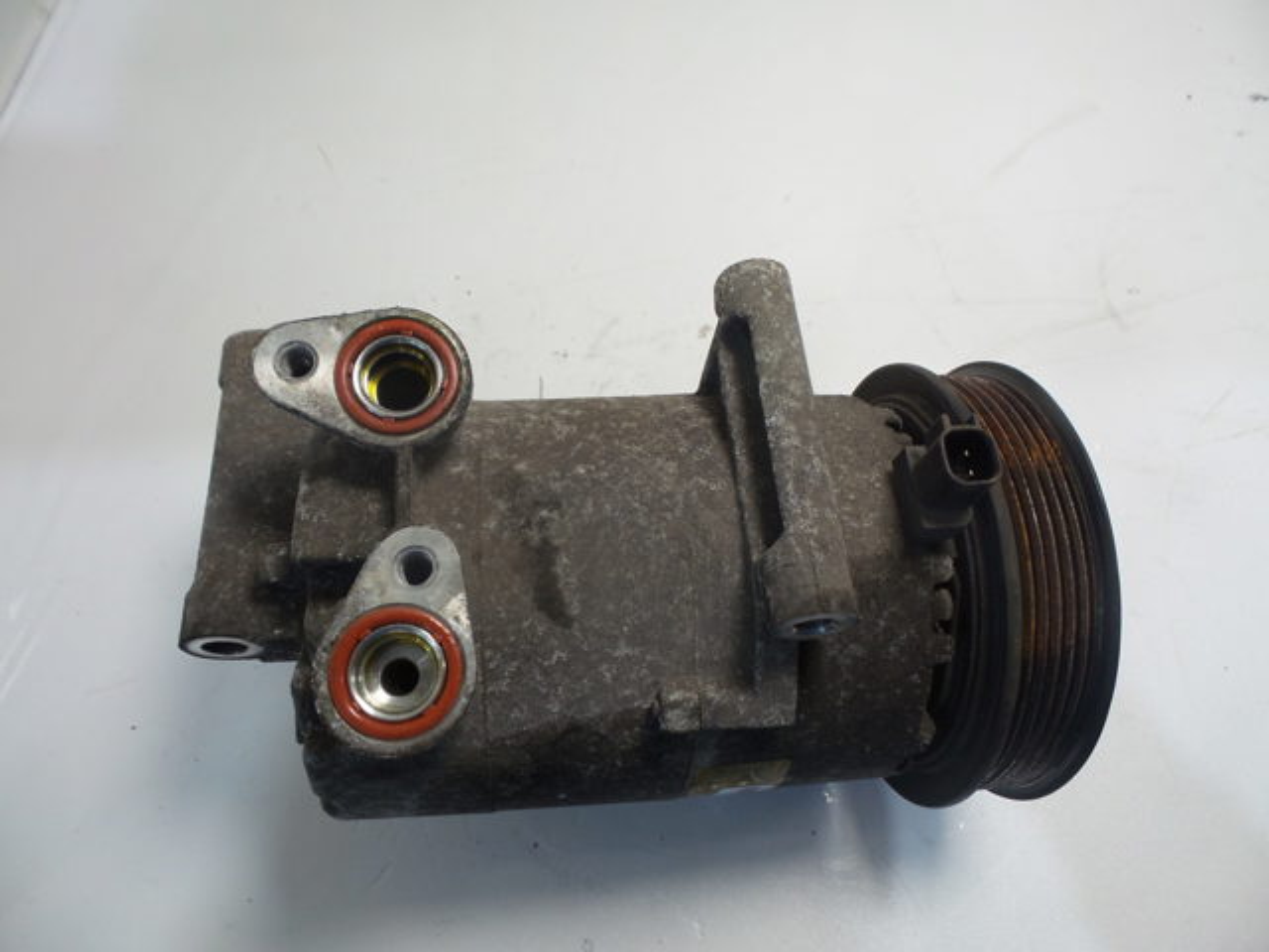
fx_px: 843
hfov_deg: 73.9
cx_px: 634
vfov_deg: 58.9
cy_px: 476
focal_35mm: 23
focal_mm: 4.1
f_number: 3.5
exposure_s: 1/60
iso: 100
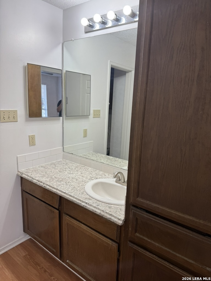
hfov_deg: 56.8
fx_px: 195
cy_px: 140
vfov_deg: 71.6
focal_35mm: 24
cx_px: 106
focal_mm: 6.76
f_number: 1.78
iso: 64
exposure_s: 1/120
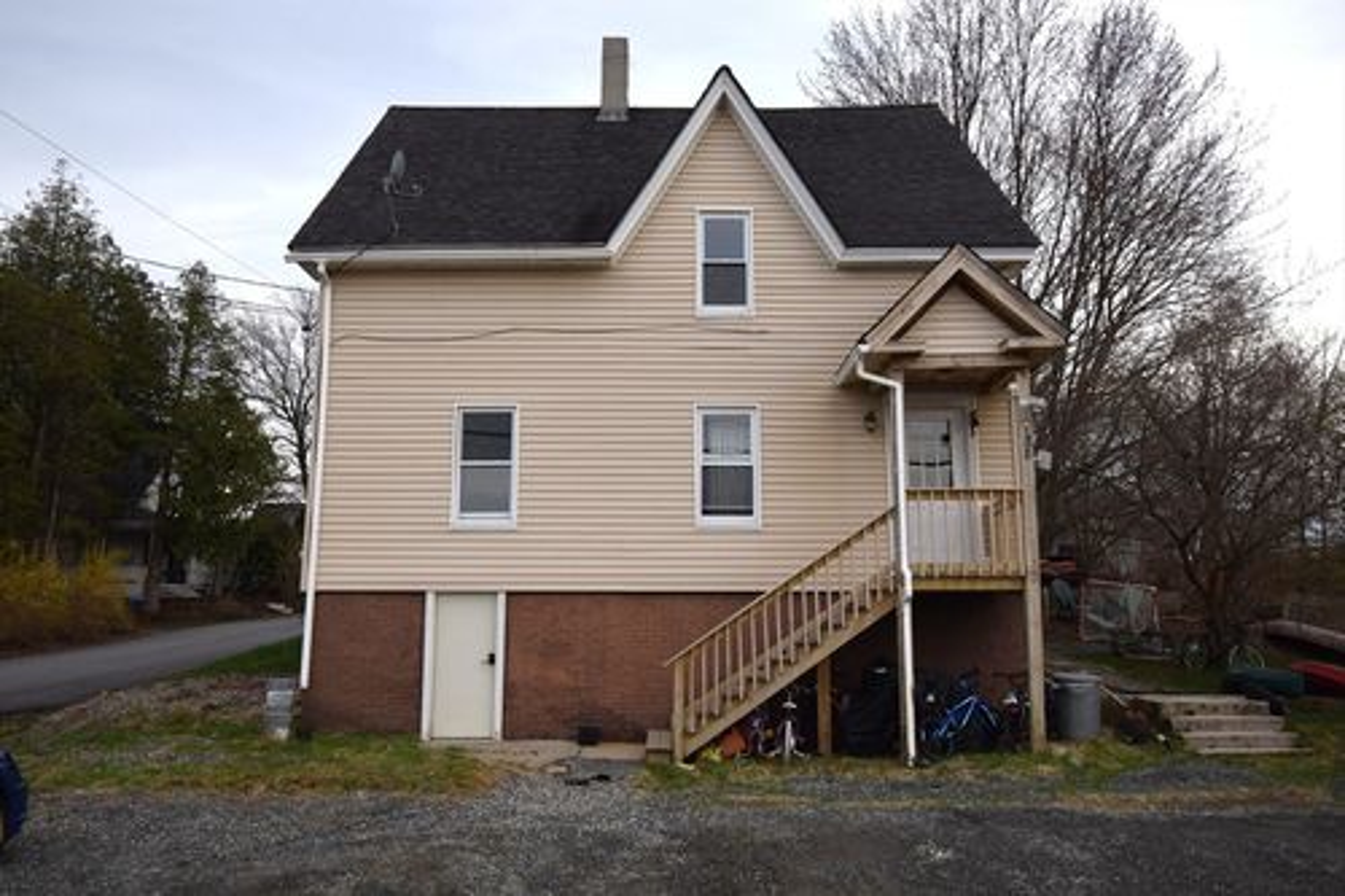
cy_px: 448
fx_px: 952
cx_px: 672
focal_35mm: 26
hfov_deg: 70.5
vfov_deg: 50.4
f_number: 7.1
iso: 100
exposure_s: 1/200
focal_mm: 17
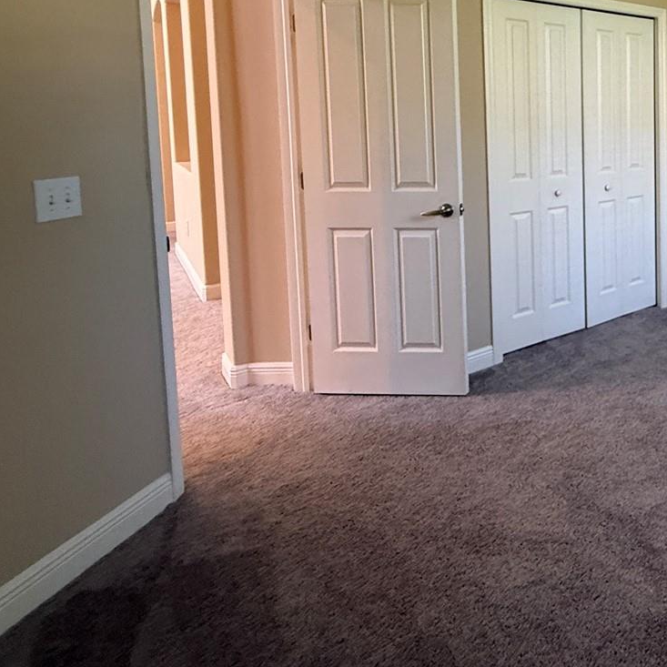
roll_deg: -0.4
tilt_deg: -4.3
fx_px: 589
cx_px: 712
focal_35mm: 27
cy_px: 150
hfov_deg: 46.1
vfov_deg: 55.6
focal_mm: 2.22
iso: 400
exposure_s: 1/65
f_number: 2.2
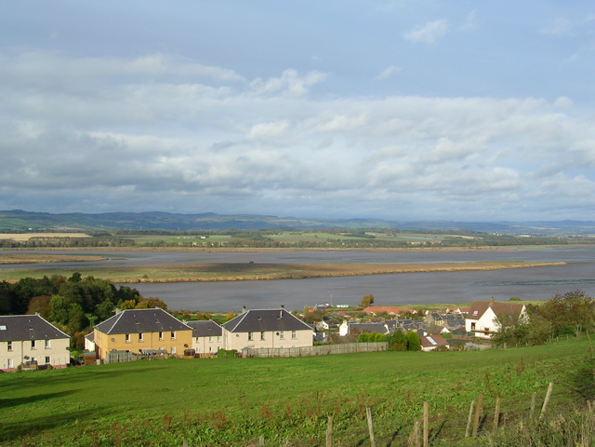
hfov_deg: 49.0
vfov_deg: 37.7
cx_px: 298
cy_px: 224
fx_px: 653
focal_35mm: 38
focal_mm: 5.8
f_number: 5.6
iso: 50
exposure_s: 1/300
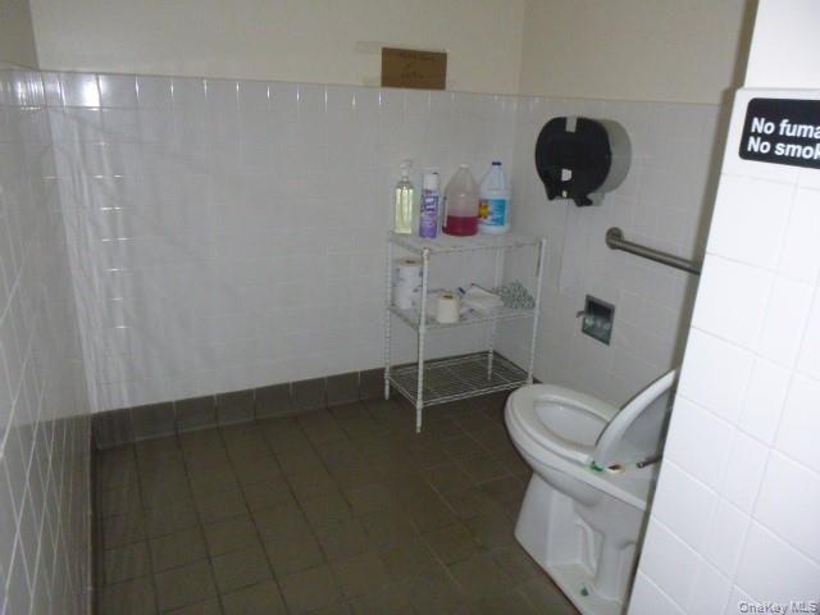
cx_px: 410
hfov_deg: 69.4
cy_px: 308
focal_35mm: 25
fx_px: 592
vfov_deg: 54.9
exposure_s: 1/250
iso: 400
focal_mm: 4.5
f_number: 3.9
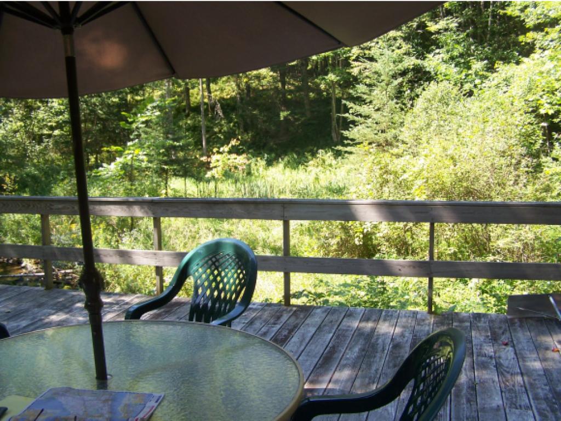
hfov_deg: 49.0
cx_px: 280
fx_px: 616
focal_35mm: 38
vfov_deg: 37.8
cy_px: 210
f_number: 2.8
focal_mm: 6.3
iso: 64
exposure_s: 1/100
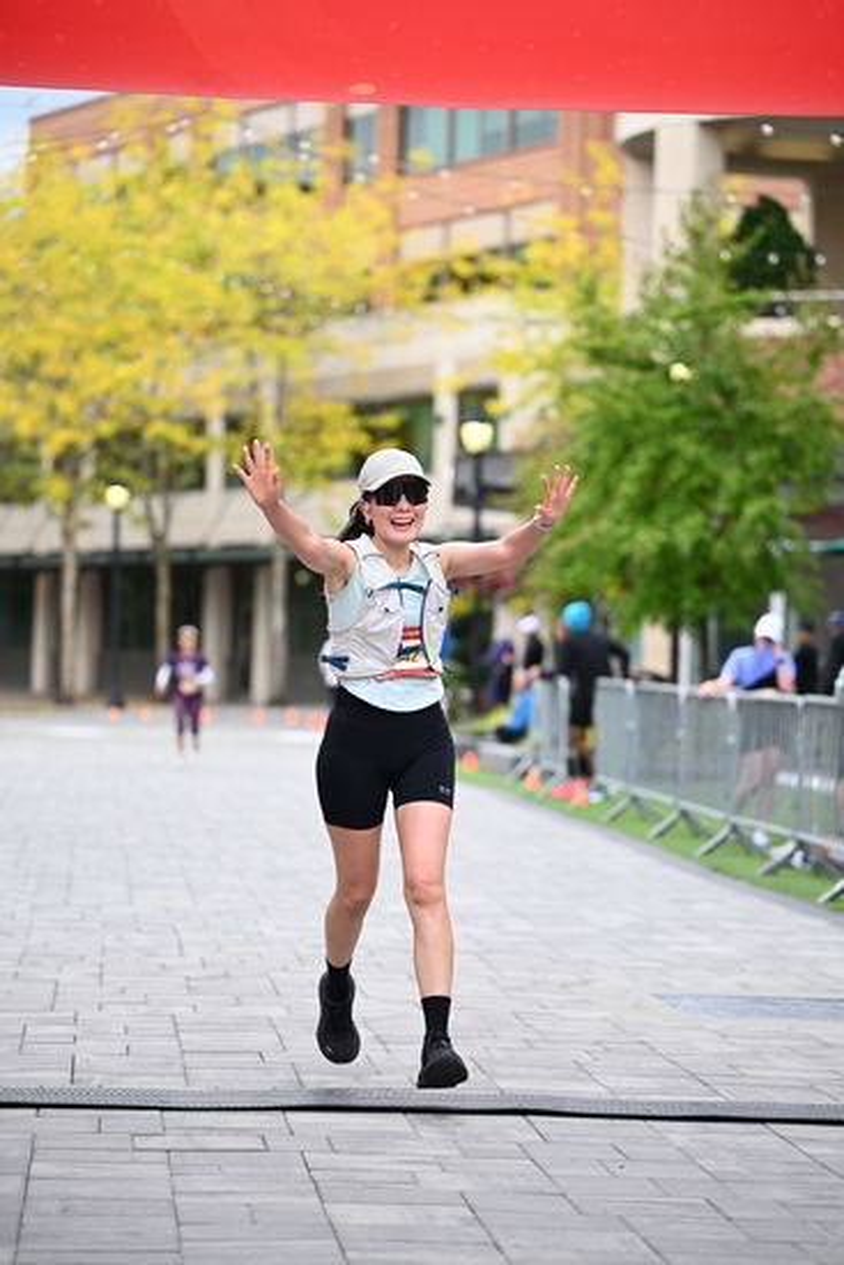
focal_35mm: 110
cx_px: 422
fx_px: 3866
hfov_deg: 12.5
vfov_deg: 18.6
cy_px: 632
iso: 640
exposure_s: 1/2000
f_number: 2.8
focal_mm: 110
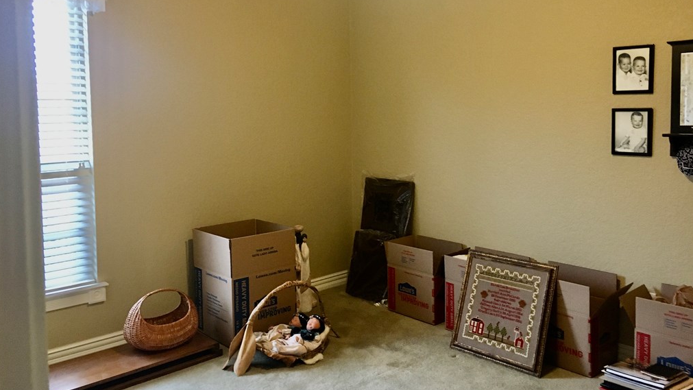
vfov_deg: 36.5
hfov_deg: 61.0
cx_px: 344
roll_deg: +0.3
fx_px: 588
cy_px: 147
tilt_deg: -3.1
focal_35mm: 32
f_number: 2.2
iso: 160
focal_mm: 4.15
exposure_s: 1/30
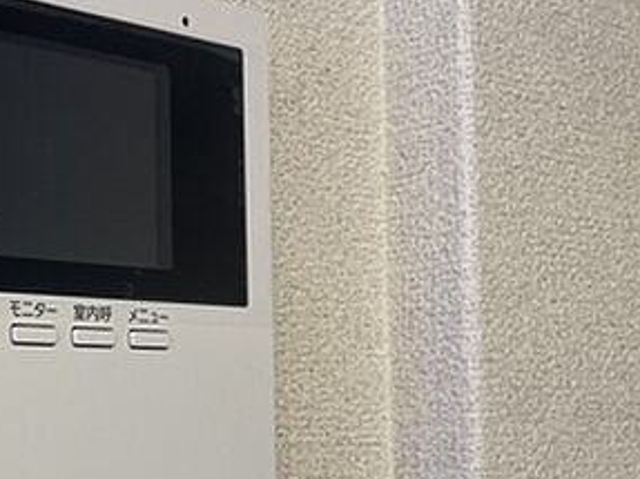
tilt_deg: +3.7
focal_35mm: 58
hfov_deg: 30.1
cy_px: 388
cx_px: -51
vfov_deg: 24.8
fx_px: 1072
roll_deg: +0.5
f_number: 1.6
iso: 64
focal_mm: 4.2
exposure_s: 1/60
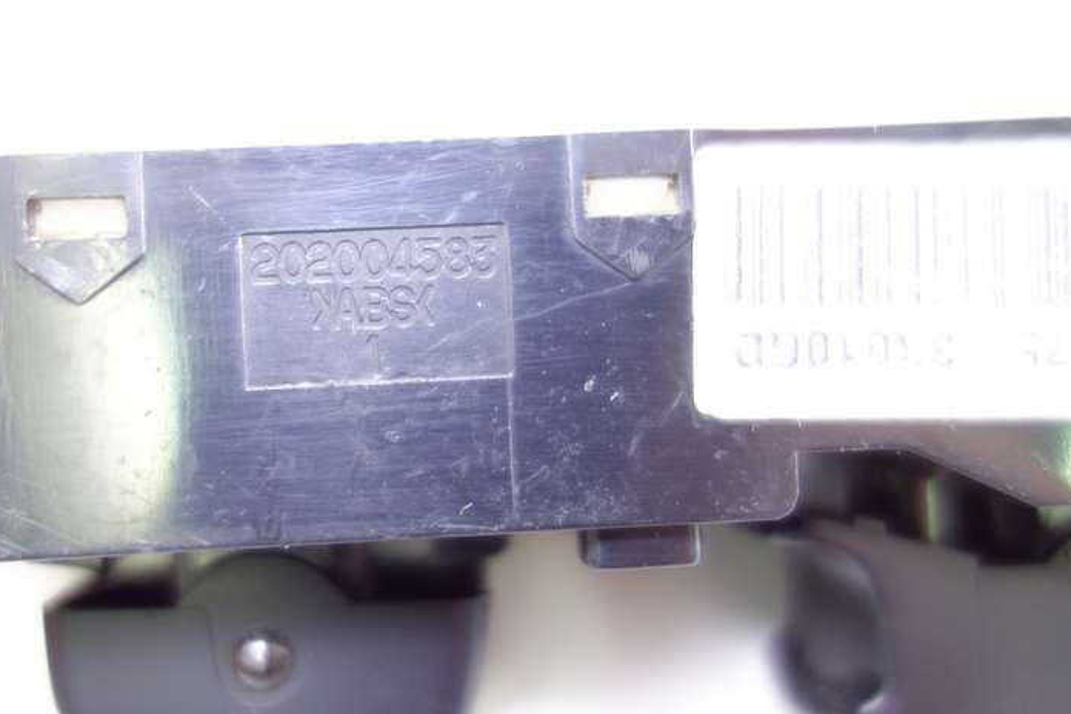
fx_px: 982
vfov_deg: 39.9
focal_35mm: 33
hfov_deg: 57.0
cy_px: 322
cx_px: 468
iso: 250
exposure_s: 1/30
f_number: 1.8
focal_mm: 10.4
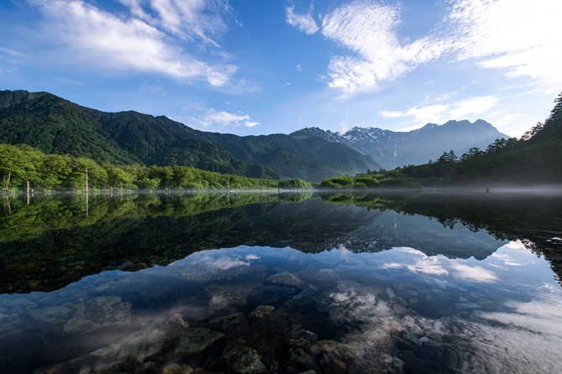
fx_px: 234
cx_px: 281
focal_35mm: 15
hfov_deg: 100.5
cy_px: 187
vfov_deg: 77.2
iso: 400
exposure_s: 1/80
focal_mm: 10
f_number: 16
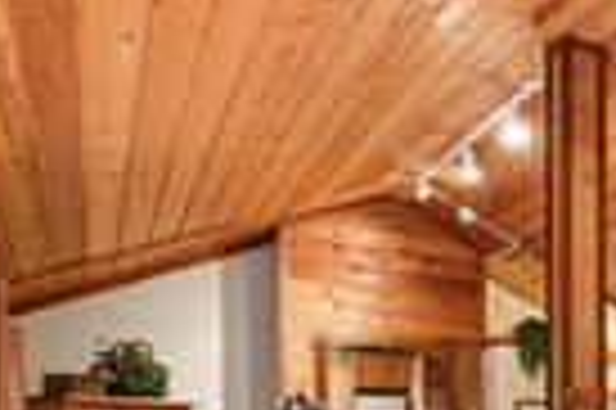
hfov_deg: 27.4
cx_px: 917
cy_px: 453
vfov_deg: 24.6
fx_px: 872
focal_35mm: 51
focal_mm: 14
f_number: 11
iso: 1600
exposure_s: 1
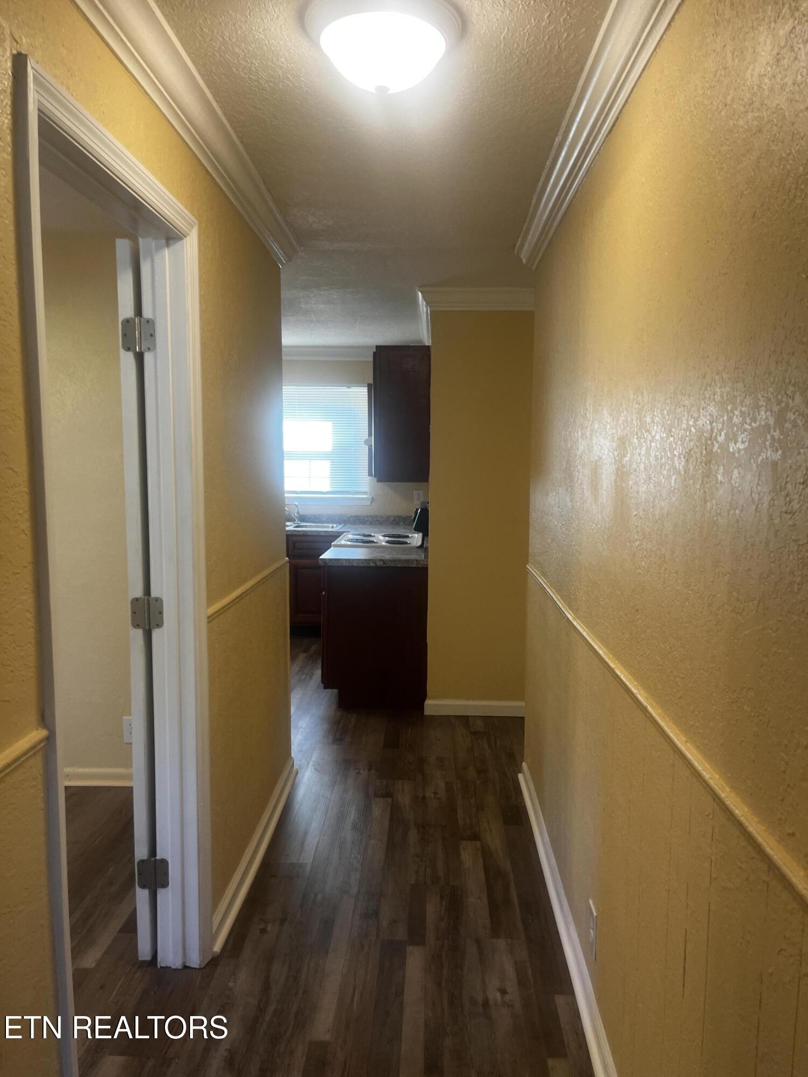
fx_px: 809
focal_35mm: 26
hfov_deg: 53.1
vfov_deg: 67.3
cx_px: 404
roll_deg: +2.2
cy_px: 538
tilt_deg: -7.5
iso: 80
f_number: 1.6
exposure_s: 1/60
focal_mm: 5.1
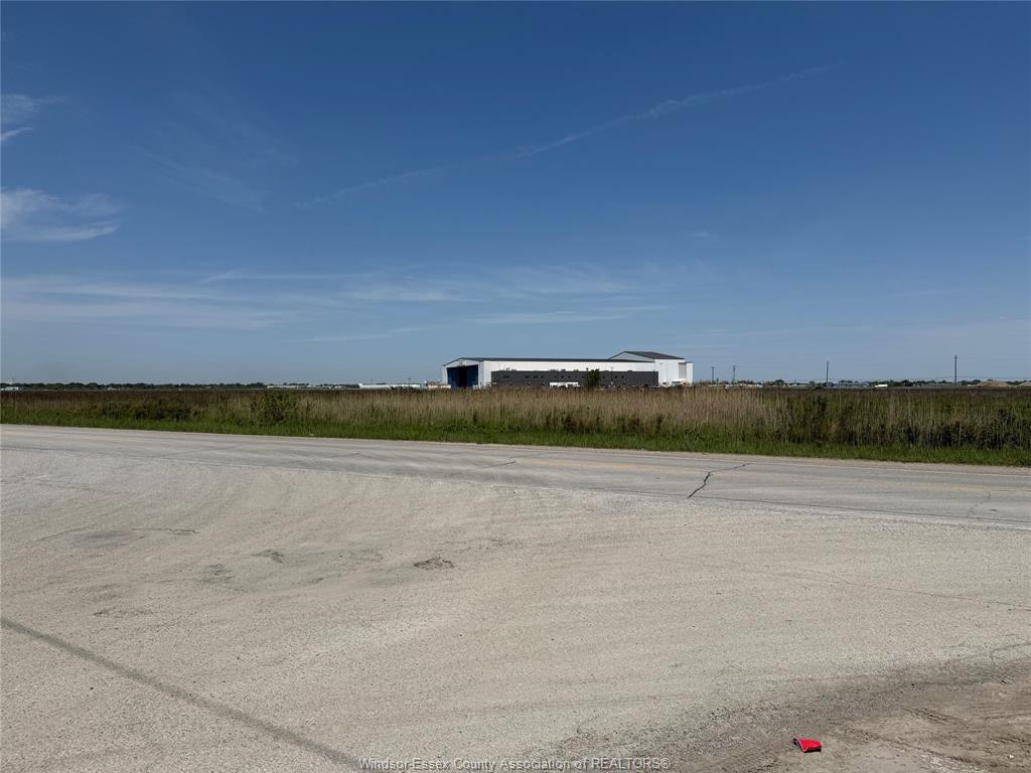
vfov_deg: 56.8
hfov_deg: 71.6
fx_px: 715
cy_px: 386
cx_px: 516
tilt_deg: +1.0
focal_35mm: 24
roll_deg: +1.1
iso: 80
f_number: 1.78
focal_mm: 6.76
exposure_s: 1/11905
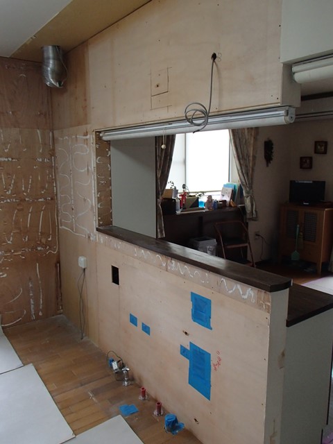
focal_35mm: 28
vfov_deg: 63.4
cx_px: 166
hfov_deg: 49.7
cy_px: 222
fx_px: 359
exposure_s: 1/30
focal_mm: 5
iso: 400
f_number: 3.9
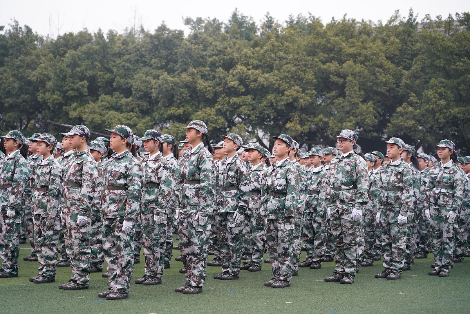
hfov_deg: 26.7
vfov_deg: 17.9
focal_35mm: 76
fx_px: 992
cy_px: 157
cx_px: 235
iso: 1000
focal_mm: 76
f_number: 4
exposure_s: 1/250
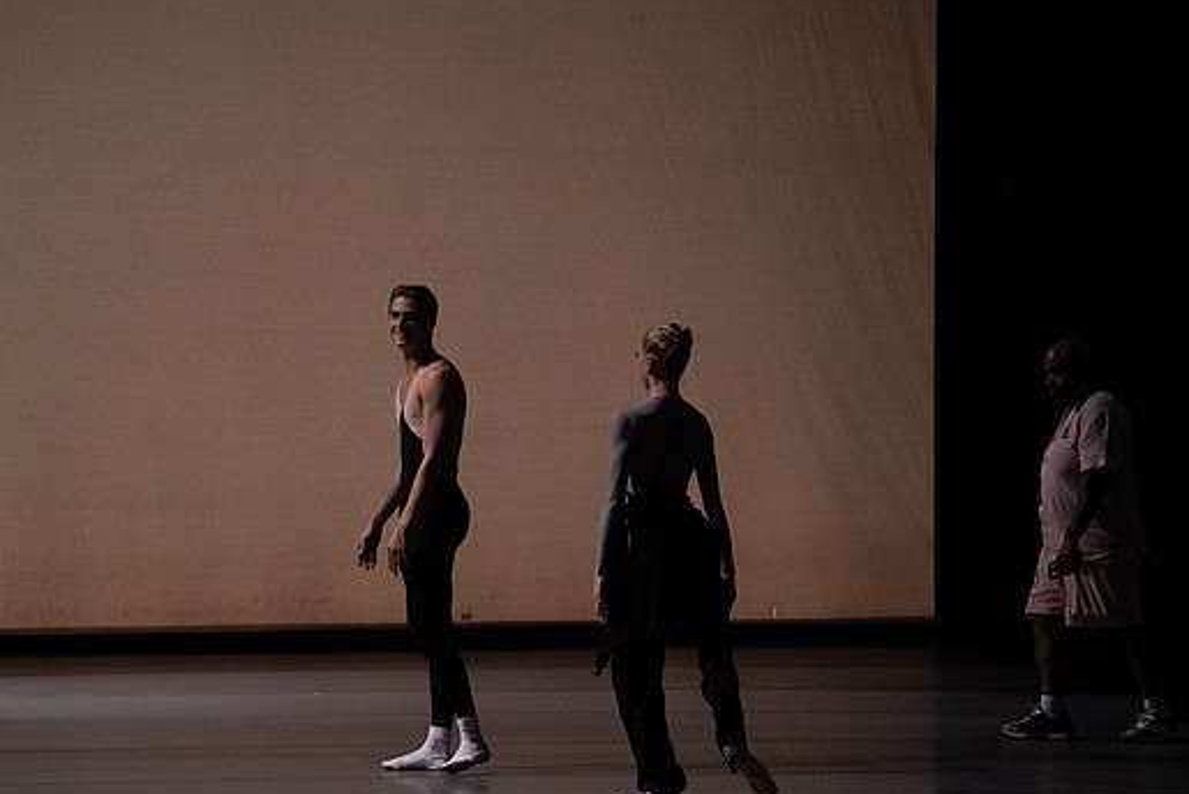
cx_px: 633
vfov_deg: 6.7
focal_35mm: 205
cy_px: 403
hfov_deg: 10.0
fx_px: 6774
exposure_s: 1/500
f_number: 6.3
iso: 12800
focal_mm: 182
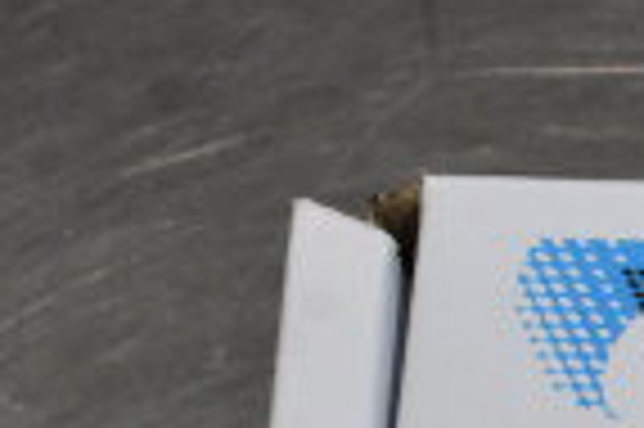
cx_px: 1360
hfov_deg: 10.4
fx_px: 3198
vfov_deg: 7.4
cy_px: 822
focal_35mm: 179
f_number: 11
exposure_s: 1/500
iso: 6400
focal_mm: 28
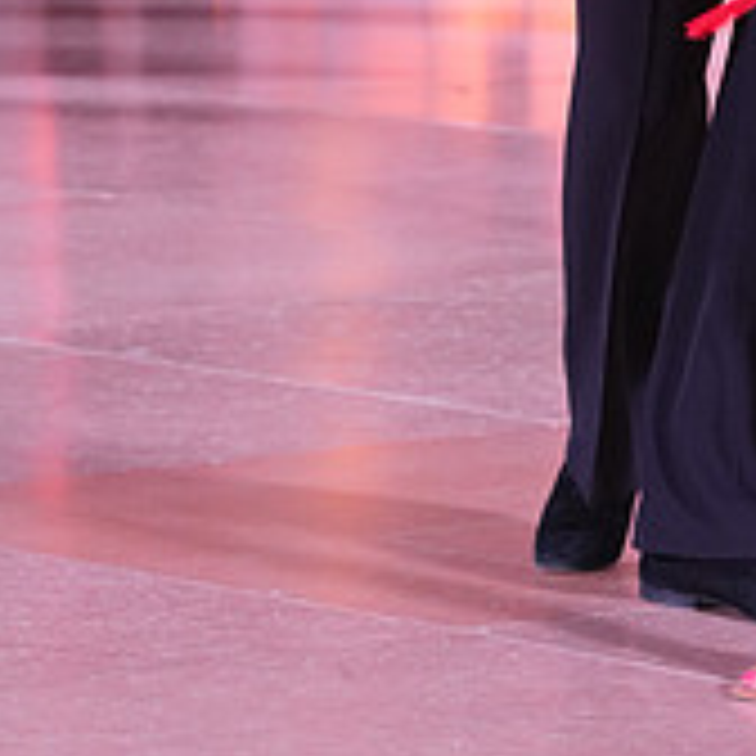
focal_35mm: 288
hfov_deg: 6.1
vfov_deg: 6.0
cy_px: -230
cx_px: 709
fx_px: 7116
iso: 2000
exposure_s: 1/250
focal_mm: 98
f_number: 4.5
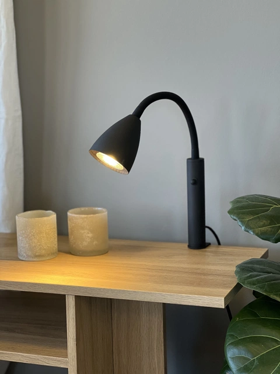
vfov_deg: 25.3
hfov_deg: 19.1
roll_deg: +1.4
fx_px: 830
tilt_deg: -7.5
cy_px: 187
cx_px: 140
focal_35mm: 77
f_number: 2.8
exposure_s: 1/50
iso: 125
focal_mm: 9
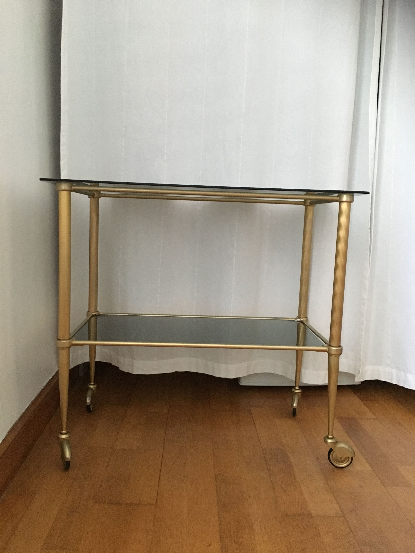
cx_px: 208
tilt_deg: -6.5
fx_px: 464
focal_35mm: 29
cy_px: 276
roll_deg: -1.7
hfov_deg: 48.2
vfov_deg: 61.7
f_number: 2.2
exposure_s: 1/17
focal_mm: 4.15
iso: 250
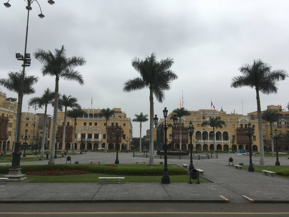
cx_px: 144
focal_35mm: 29
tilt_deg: +7.0
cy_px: 108
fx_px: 242
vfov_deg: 48.2
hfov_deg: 61.7
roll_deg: -0.5
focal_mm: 4.15
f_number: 2.2
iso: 25
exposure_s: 1/1709
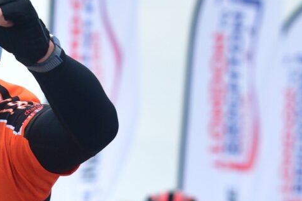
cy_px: 456
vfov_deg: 2.1
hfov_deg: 3.1
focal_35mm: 656
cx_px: 89
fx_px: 5501
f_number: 5.6
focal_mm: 122
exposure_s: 1/1000
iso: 400
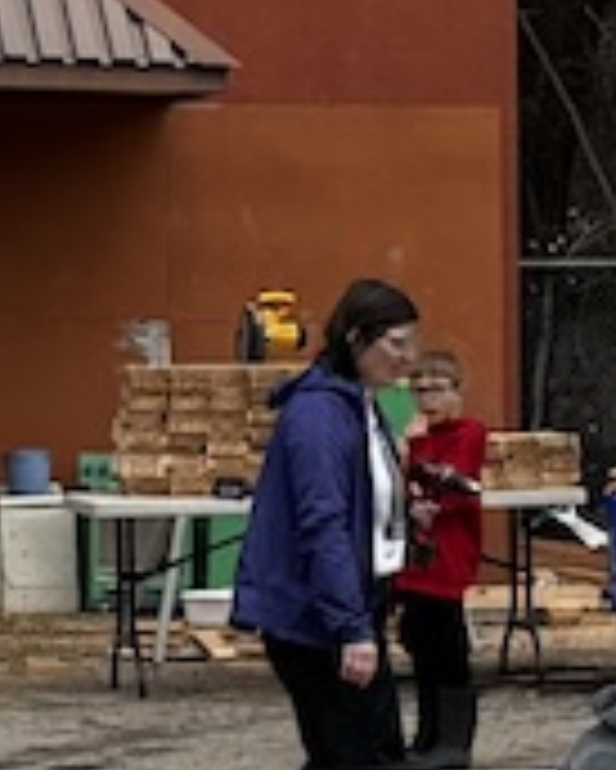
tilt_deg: +1.4
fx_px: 5601
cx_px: 1219
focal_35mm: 246
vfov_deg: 7.8
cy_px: 531
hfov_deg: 6.1
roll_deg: -2.7
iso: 80
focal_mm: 6.76
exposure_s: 1/2041
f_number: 1.78
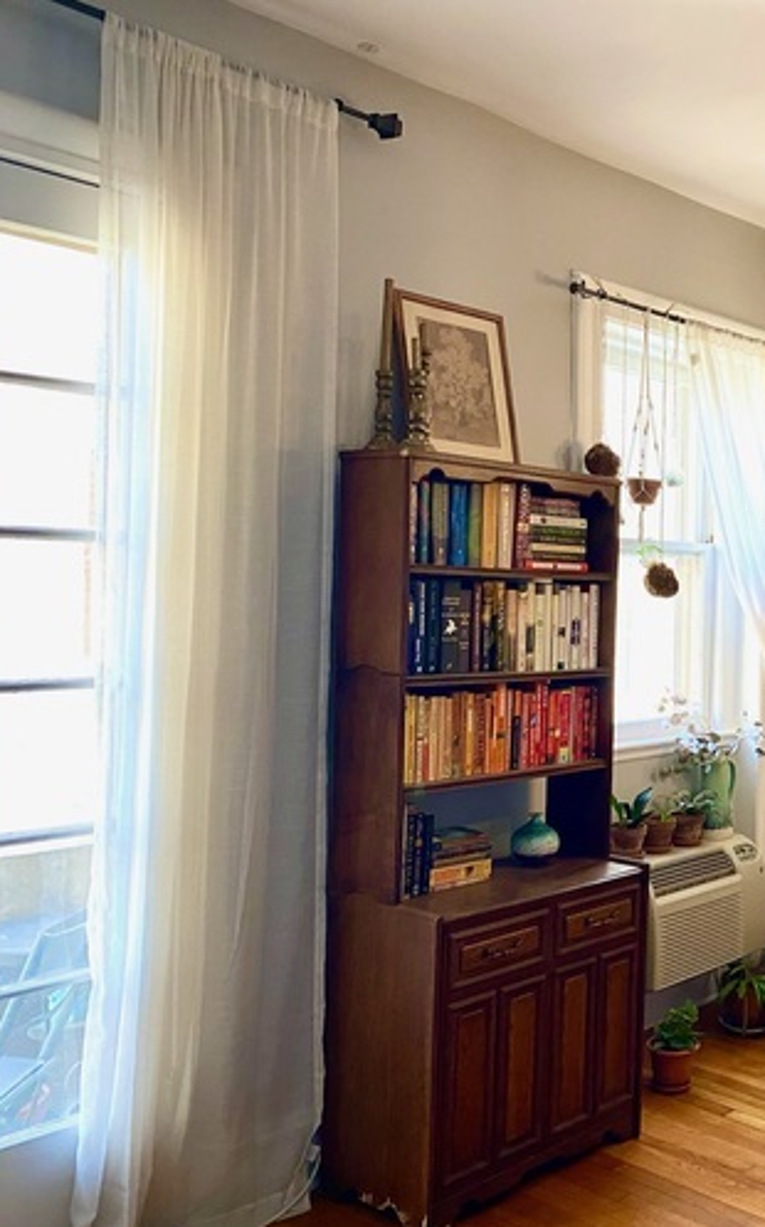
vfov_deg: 52.8
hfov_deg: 31.9
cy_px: 615
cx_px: 756
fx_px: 1236
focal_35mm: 37
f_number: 1.8
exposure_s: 1/60
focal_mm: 4.25
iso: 250
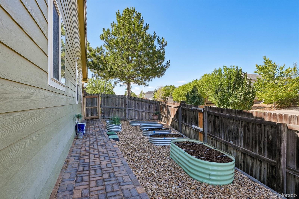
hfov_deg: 95.0
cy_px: 100
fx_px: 137
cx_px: 150
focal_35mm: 16
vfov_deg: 72.0
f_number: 8
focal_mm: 11
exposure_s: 1/125
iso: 100
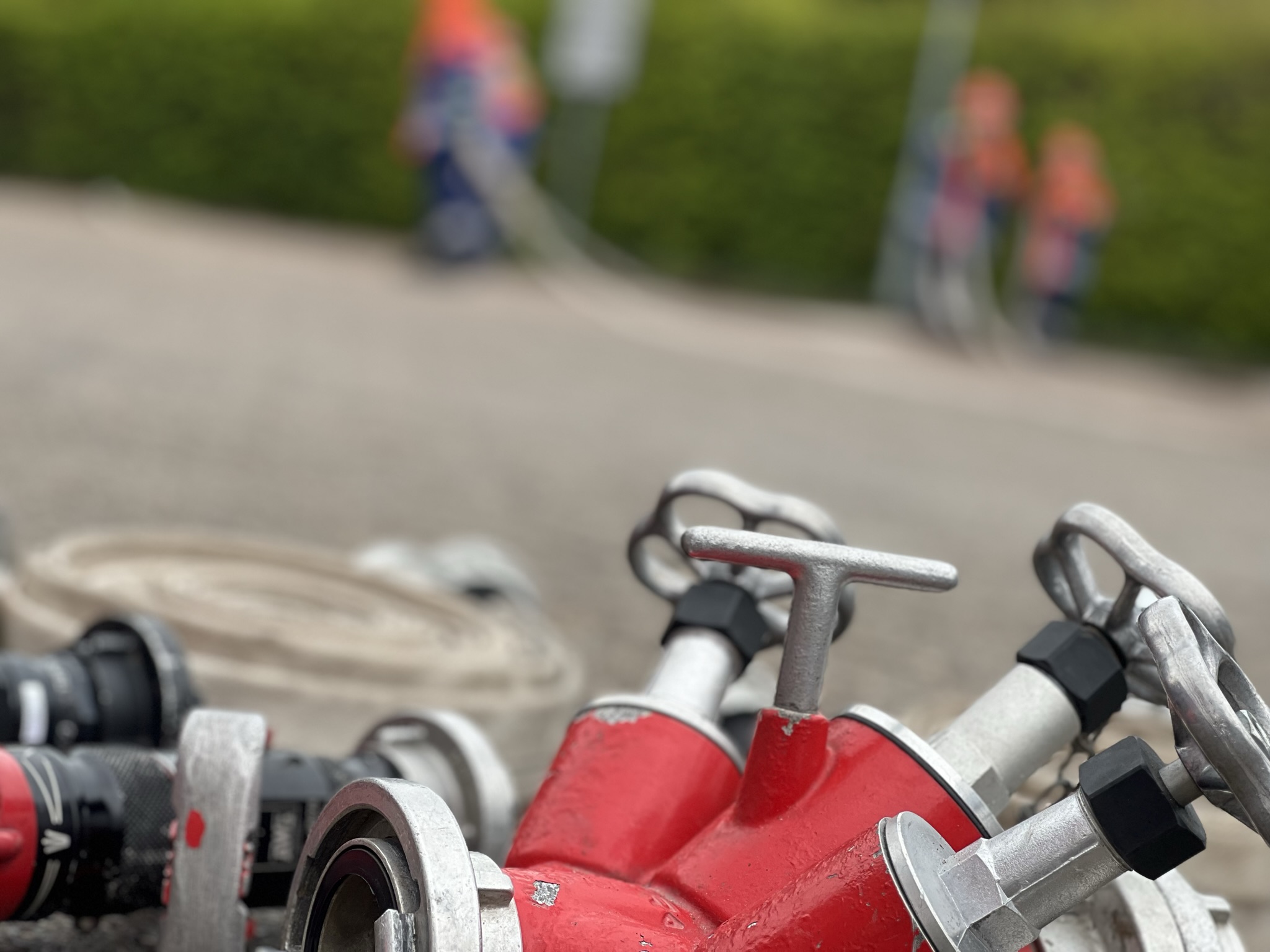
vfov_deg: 19.1
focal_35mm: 77
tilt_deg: -1.7
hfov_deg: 25.3
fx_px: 2825
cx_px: 635
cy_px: 476
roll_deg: -8.2
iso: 40
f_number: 2.8
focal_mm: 9
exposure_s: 1/121
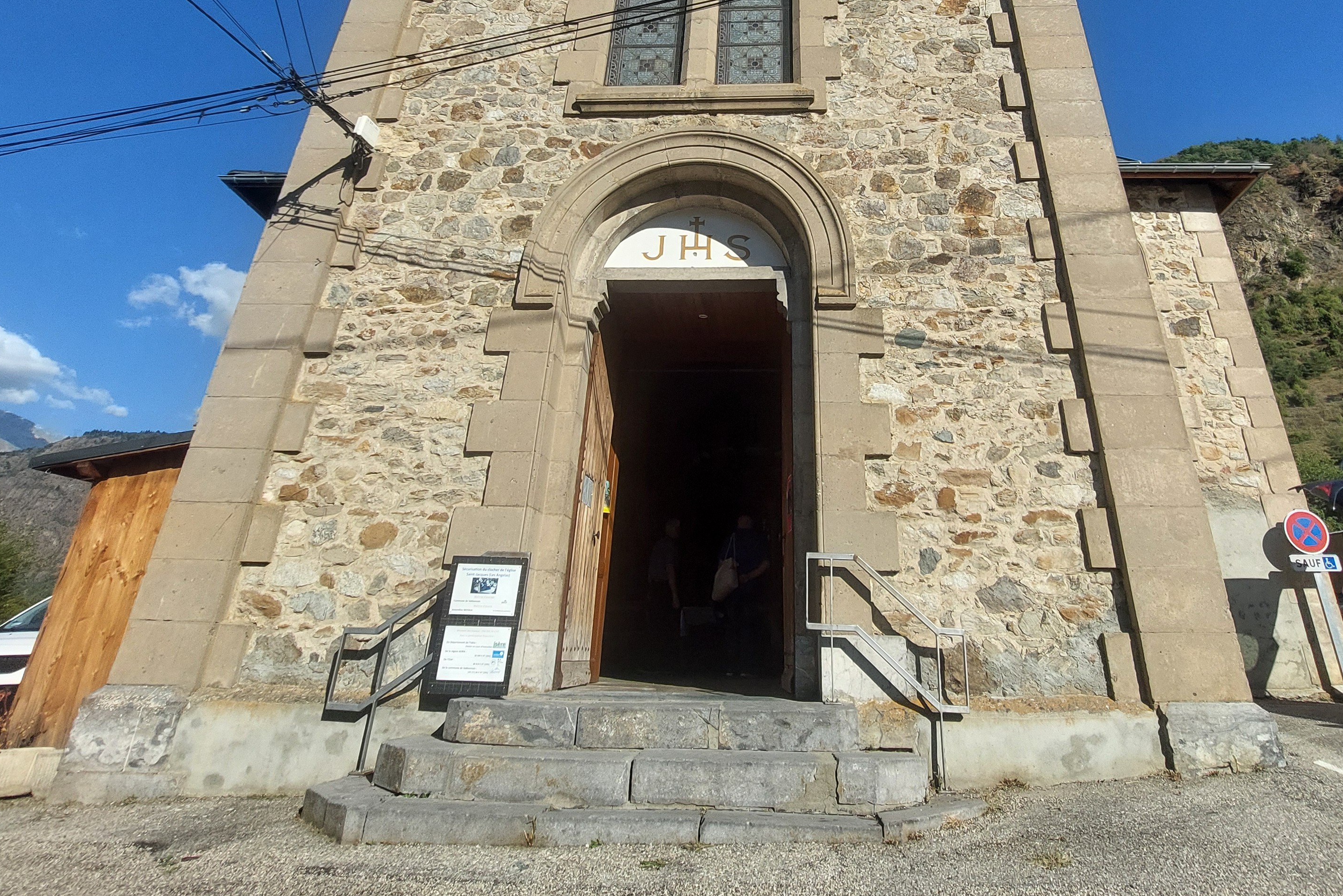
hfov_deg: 86.5
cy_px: 242
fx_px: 709
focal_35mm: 19
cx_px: 750
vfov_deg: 61.5
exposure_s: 1/2371
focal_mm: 1.74
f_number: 2.2
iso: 50
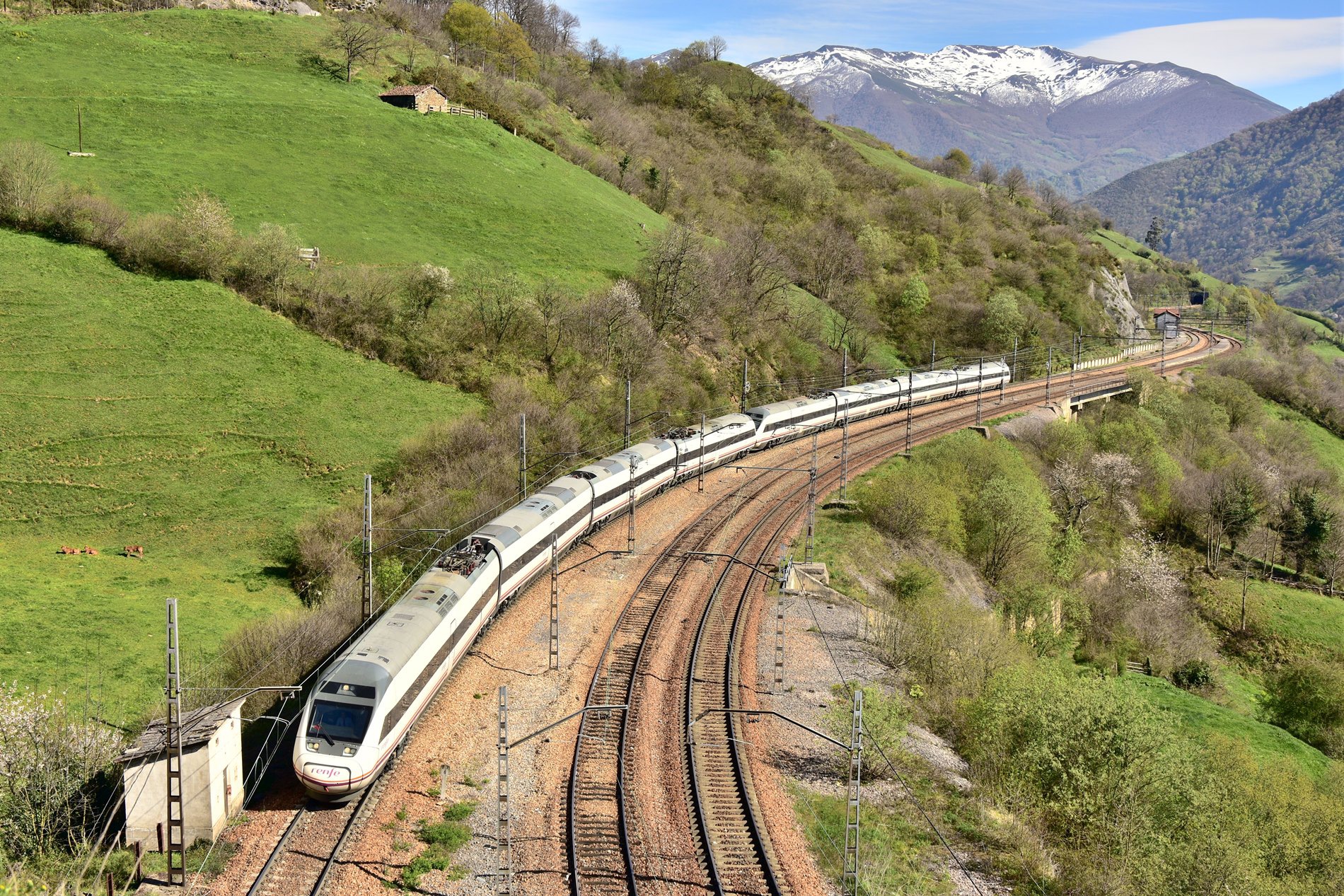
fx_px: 1456
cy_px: 448
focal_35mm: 39
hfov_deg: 49.6
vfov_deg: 34.2
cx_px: 672
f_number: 7.1
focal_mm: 26
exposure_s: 1/640
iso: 100
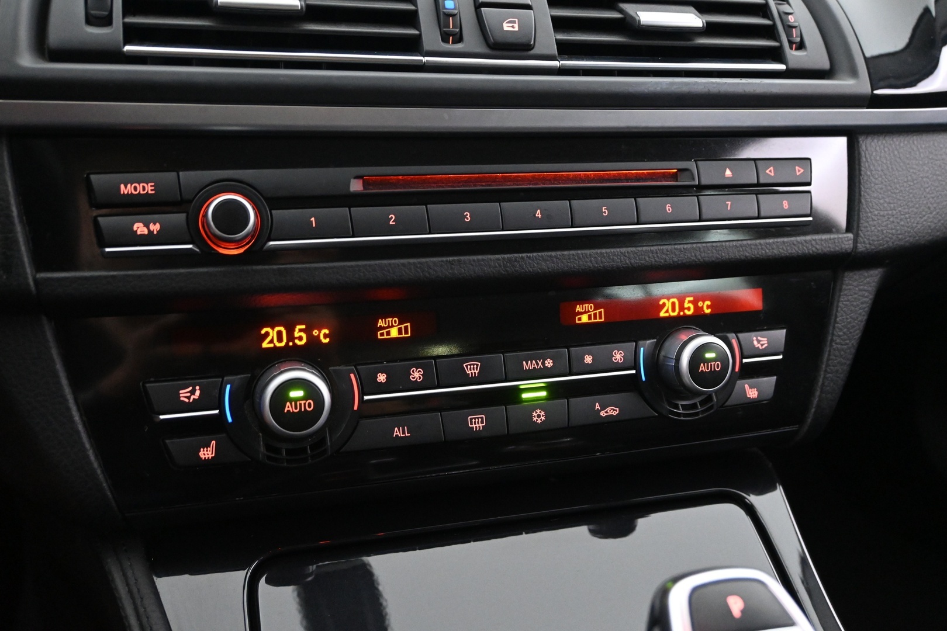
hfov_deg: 57.2
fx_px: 868
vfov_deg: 40.0
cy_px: 316
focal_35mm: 33
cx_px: 474
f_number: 4.5
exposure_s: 1/15
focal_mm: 22
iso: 5000
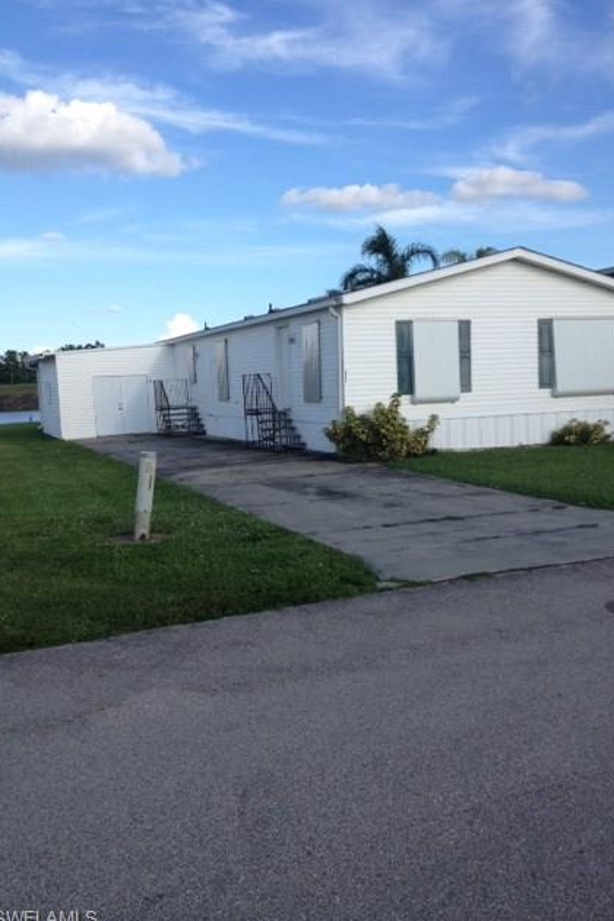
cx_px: 341
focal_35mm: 37
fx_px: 947
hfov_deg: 35.9
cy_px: 465
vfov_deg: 51.9
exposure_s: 1/1227
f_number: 2.4
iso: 50
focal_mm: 4.28
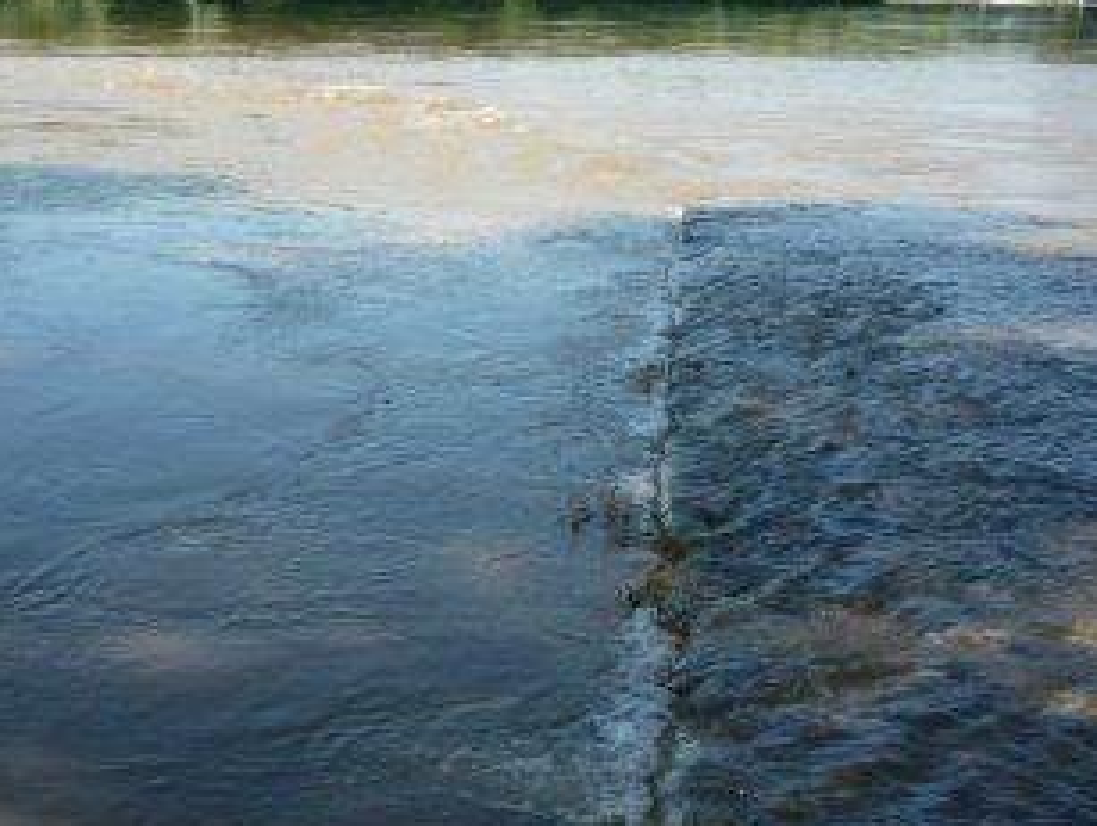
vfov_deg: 30.3
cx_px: 409
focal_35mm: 48
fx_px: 1523
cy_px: 372
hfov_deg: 39.3
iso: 100
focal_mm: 5.2
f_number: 4
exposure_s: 1/400
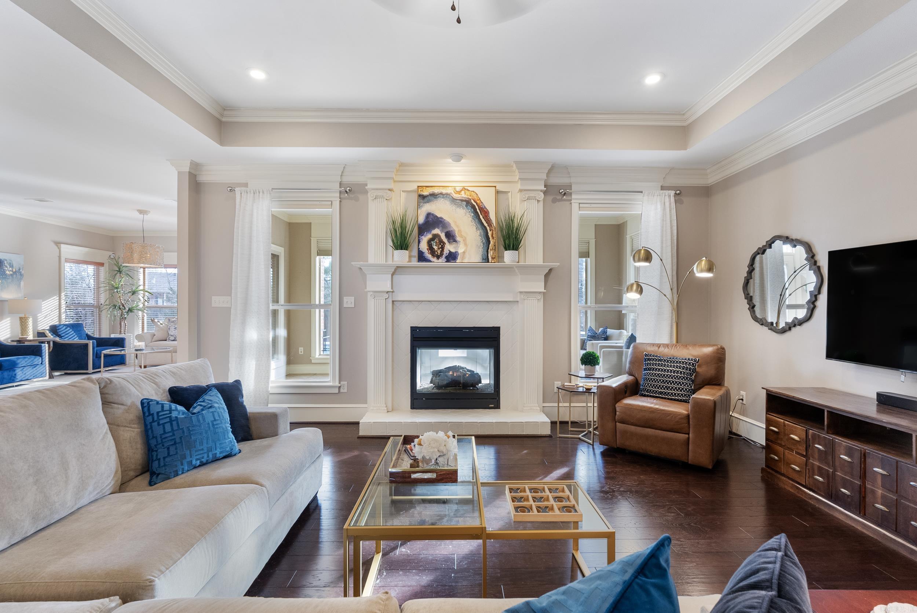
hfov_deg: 96.7
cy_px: 306
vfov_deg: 73.8
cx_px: 458
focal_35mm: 16
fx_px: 408
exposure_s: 1/4
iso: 640
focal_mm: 16
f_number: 9
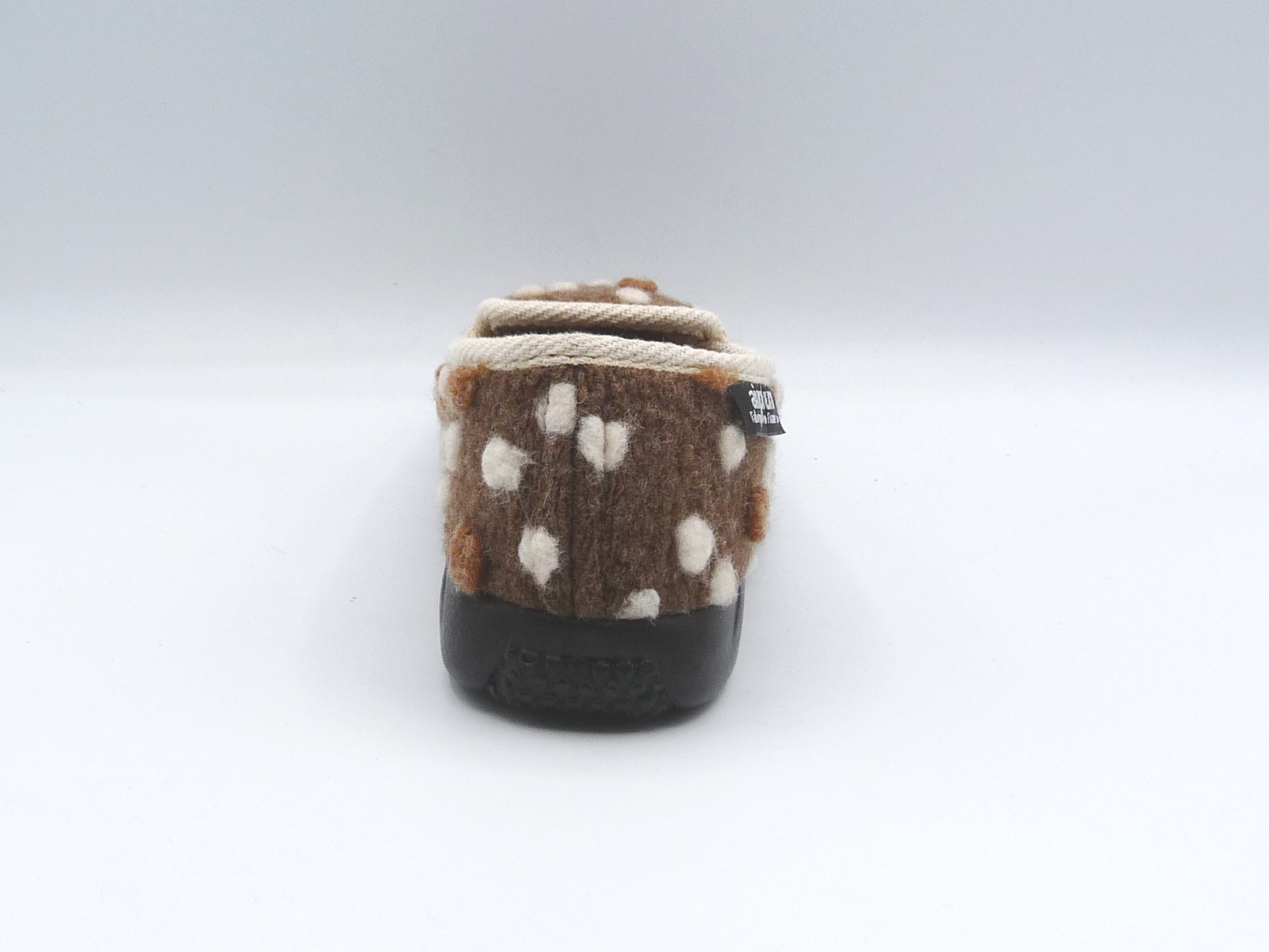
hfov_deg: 37.5
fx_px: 1870
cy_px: 476
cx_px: 634
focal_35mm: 51
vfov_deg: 28.6
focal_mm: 5.1
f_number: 5
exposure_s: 1/200
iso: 100
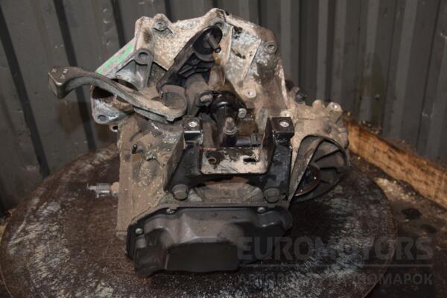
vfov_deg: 35.5
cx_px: 224
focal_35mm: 38
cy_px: 149
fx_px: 466
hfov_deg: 51.3
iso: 800
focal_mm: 25
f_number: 5
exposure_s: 1/60
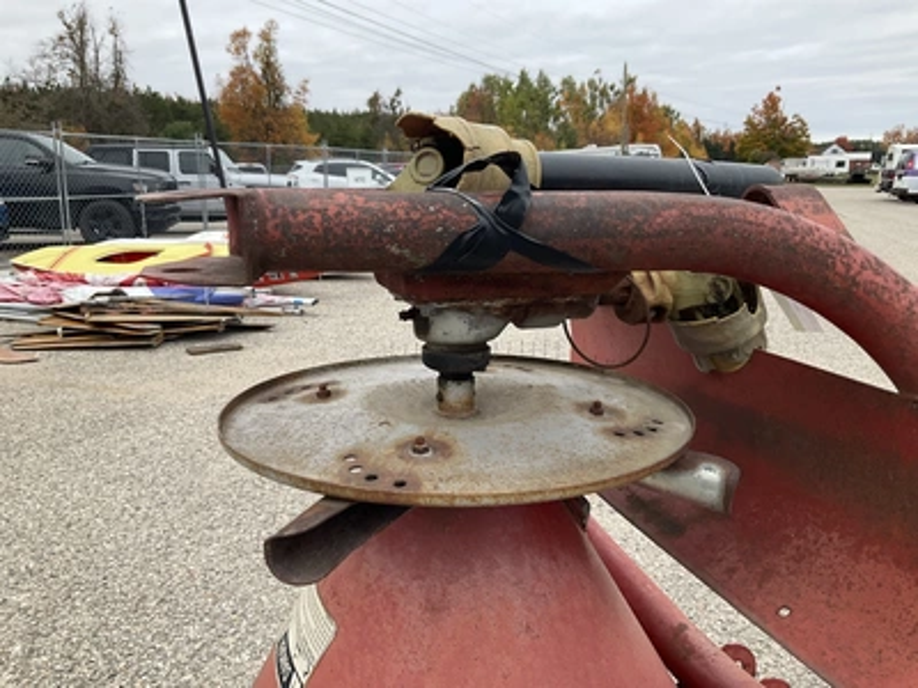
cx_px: 459
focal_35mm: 29
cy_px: 344
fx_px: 769
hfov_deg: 61.7
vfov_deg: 48.2
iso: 25
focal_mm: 3
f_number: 1.8
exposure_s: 1/294
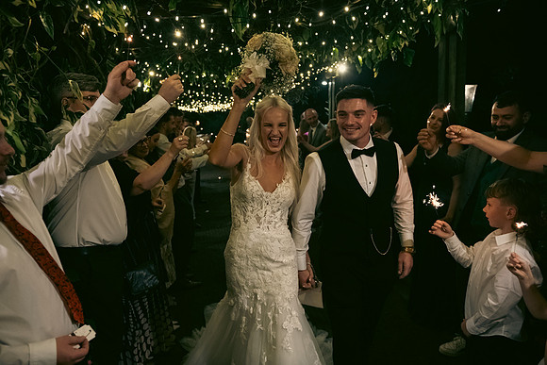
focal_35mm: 26
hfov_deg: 69.4
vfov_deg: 49.6
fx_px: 395
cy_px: 182
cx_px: 274
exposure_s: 1/160
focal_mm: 26
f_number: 3.5
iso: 2500
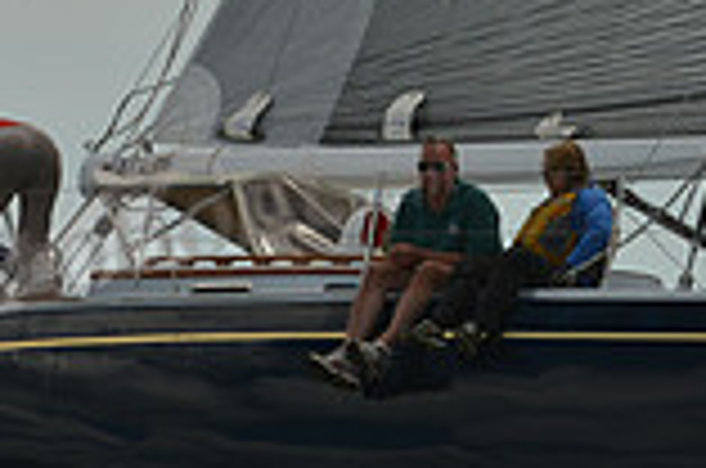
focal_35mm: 741
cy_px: -56
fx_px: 14502
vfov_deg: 1.8
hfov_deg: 2.8
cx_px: 693
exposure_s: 1/800
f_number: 8
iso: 200
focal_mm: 200
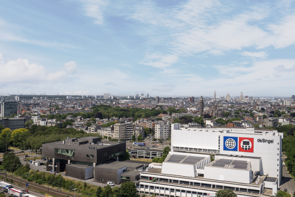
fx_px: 336
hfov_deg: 47.4
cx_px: 148
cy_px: 98
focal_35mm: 41
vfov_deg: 32.6
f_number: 11
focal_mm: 41
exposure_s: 1/250
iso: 100
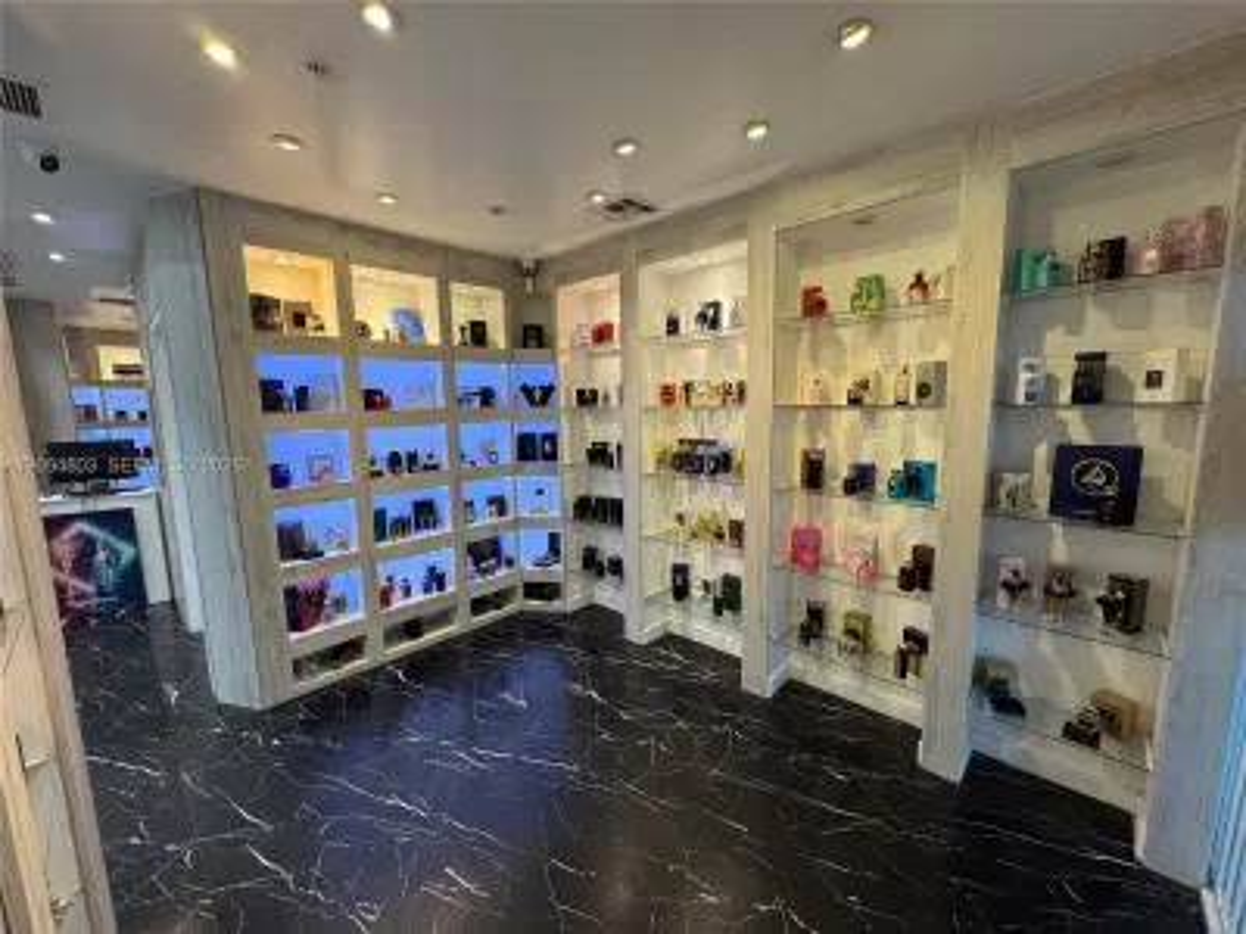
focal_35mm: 14
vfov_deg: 85.7
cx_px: 623
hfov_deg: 102.1
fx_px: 504
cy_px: 467
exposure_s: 1/120
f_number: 2.2
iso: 200
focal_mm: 2.22
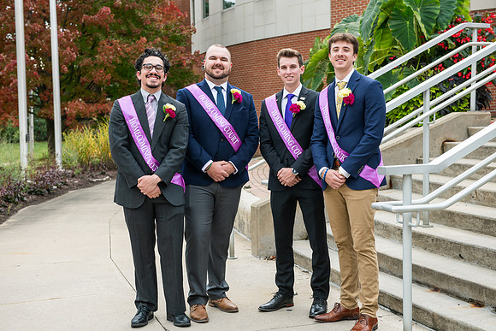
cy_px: 166
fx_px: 772
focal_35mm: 56
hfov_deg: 35.6
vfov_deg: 24.2
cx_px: 248
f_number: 5
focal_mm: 56
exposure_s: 1/320
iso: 200
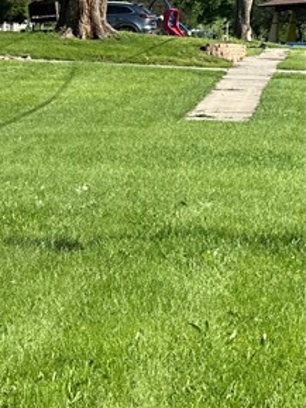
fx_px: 3215
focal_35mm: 273
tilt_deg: -5.1
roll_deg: -1.0
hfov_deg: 5.4
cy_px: 424
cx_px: -234
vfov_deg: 7.2
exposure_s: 1/398
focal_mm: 9
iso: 32
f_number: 2.8
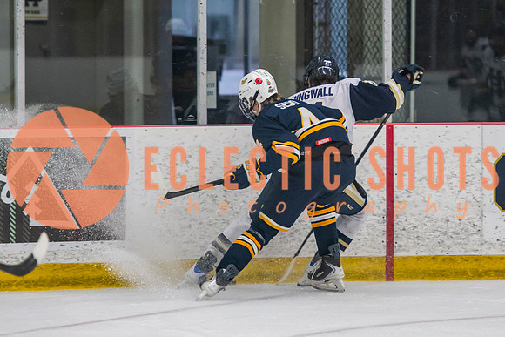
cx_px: 275
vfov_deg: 4.7
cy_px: 114
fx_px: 4135
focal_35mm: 295
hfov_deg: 7.0
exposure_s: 1/640
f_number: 3.2
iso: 2000
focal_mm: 150
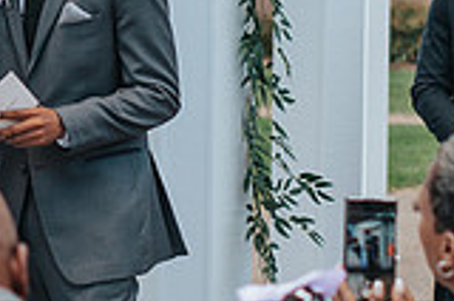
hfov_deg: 8.0
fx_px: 3209
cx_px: -41
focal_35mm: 255
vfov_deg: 5.4
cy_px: -1
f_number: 2.5
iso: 200
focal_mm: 50
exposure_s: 1/1250
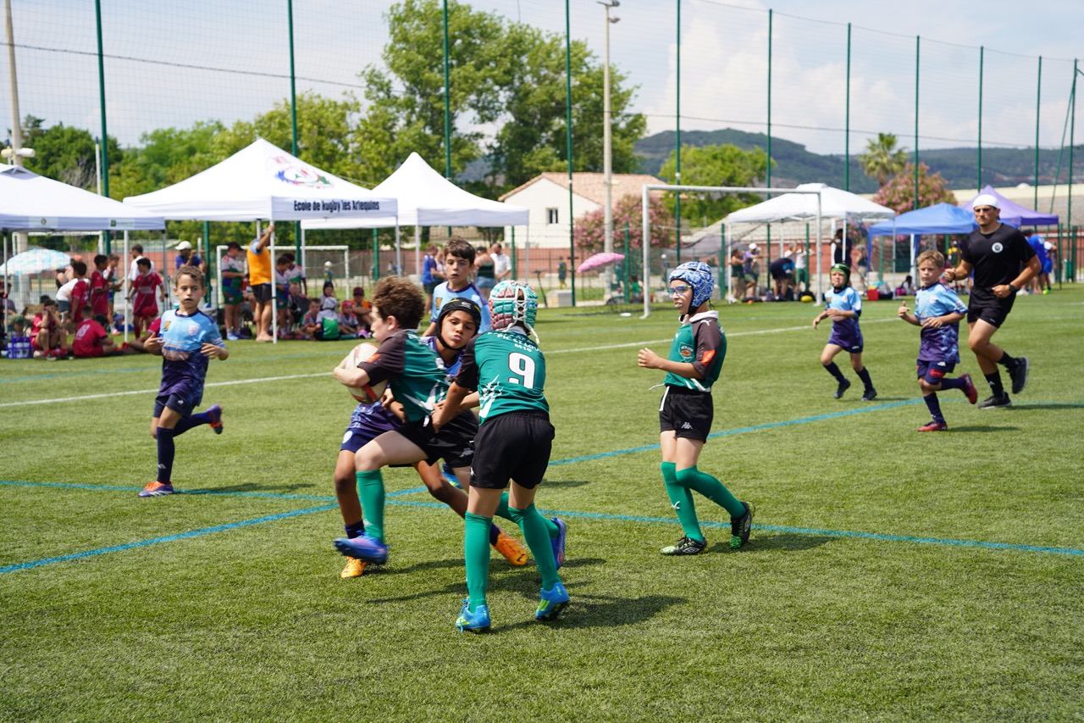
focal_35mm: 70
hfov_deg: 28.8
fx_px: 2107
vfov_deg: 19.5
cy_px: 362
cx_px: 542
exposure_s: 1/500
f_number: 5
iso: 100
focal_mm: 70
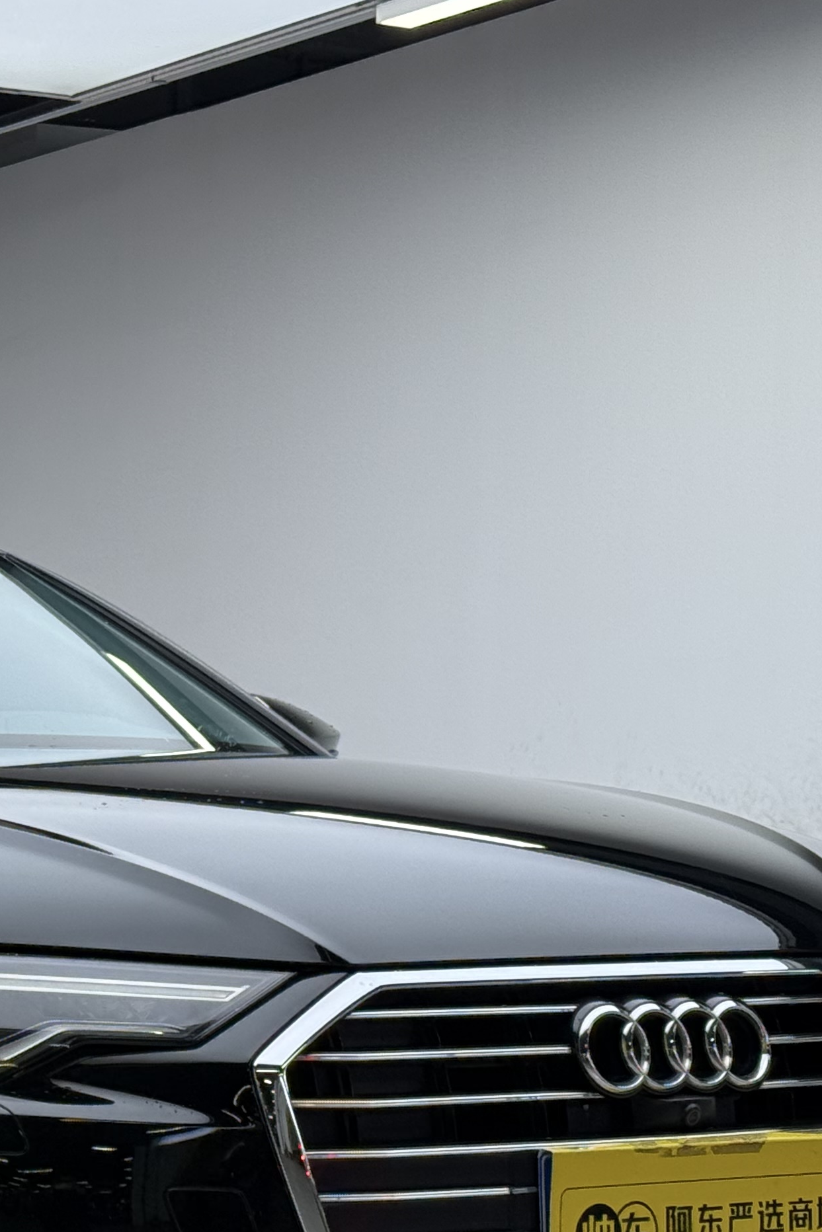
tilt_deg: +1.3
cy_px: 814
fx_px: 3698
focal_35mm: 108
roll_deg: +0.3
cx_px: -130
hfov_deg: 12.4
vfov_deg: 18.9
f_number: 1.78
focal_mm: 6.76
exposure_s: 1/150
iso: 64
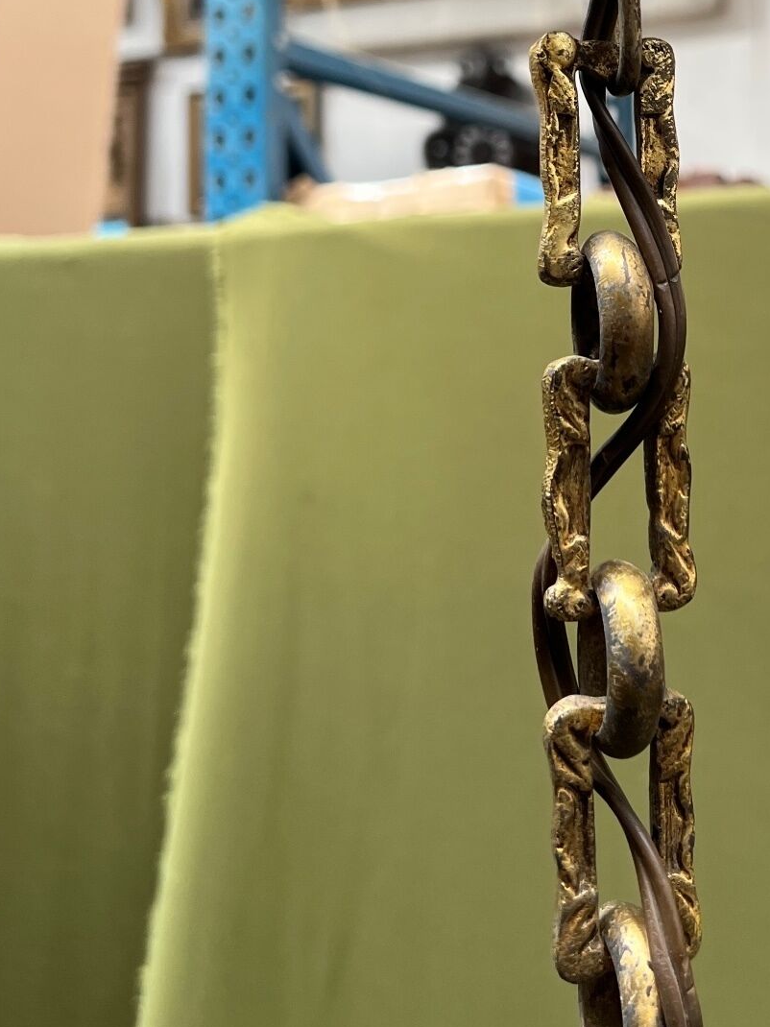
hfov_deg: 28.5
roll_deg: +1.0
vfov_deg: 37.6
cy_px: 219
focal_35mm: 49
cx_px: 700
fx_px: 1454
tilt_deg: +7.2
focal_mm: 5.7
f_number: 1.5
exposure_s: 1/121
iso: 80
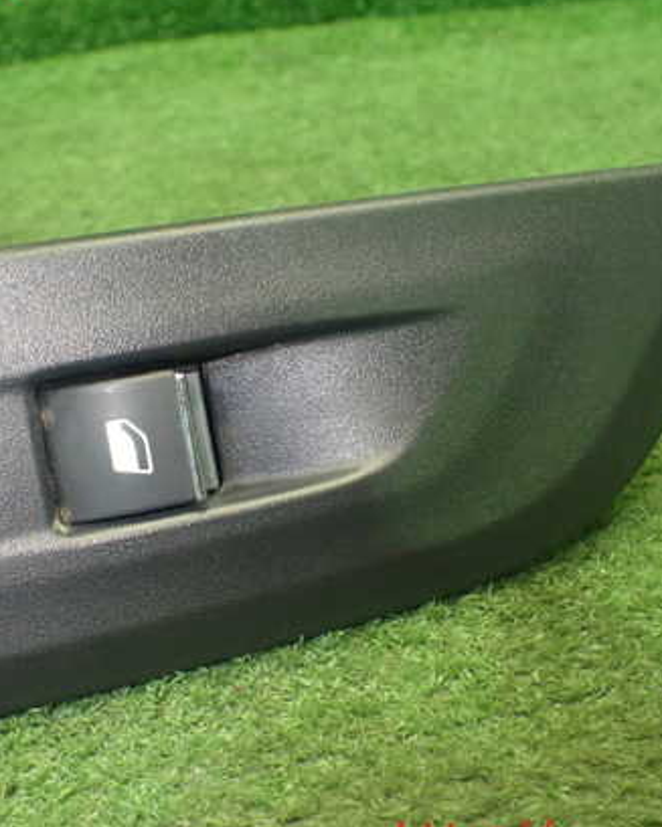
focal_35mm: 43
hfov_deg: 34.7
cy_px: 412
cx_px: 247
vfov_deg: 42.9
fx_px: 1053
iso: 800
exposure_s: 1/125
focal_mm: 5.4
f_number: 2.3
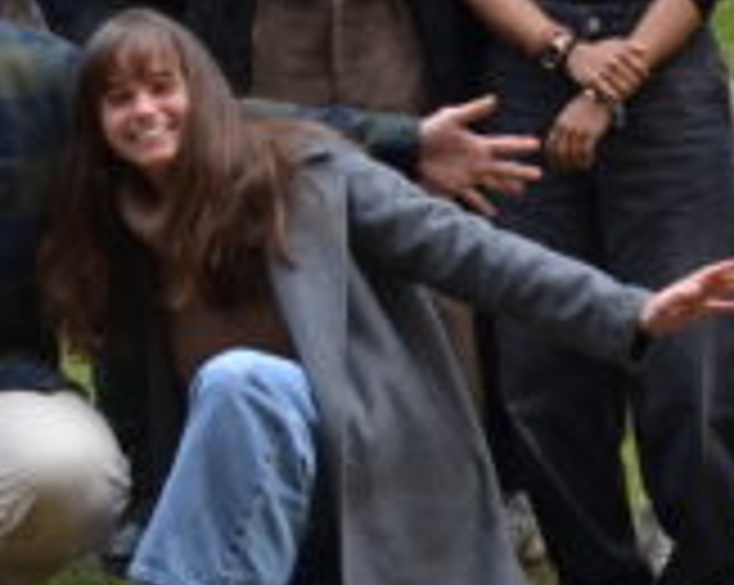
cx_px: -108
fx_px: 4600
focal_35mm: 212
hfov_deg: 9.0
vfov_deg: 7.2
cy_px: -315
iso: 200
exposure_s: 1/200
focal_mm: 24
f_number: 7.1
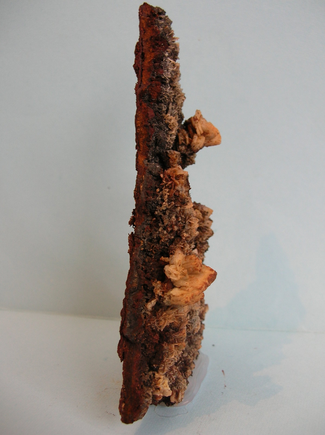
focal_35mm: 36
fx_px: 451
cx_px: 162
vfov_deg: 51.4
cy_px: 218
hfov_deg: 39.6
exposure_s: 1/8.5
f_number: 2.7
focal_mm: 6
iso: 50
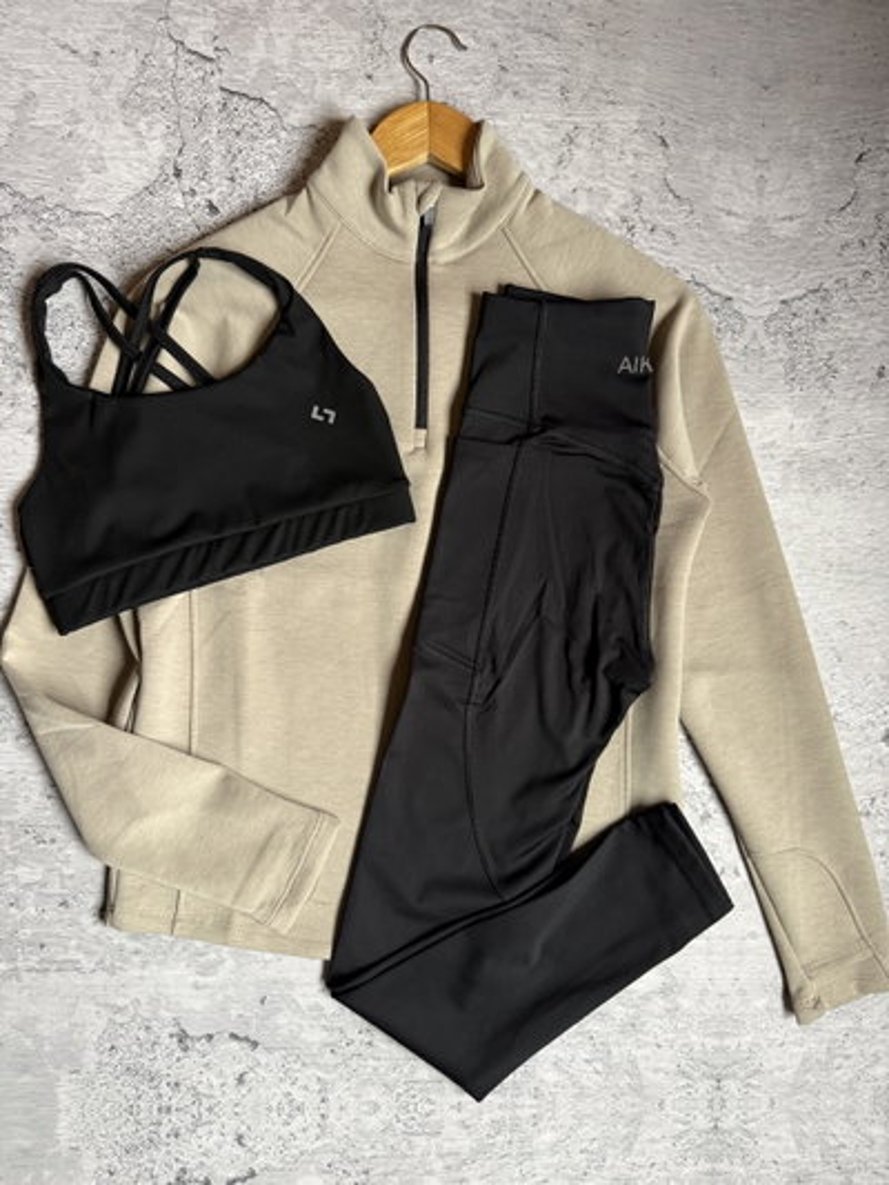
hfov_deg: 56.8
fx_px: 821
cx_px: 444
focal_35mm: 24
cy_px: 592
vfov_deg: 71.6
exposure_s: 1/60
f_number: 1.78
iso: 320
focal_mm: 6.76
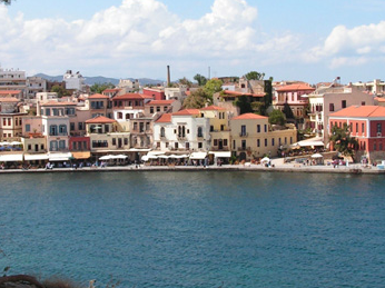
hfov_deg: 22.8
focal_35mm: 86
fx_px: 956
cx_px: 204
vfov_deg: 17.1
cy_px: 114
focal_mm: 7.1
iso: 50
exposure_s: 1/400
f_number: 5
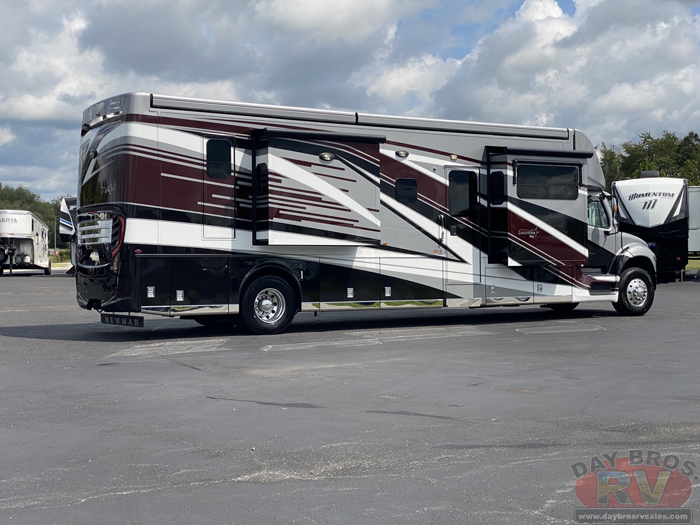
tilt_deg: -1.6
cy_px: 262
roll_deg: -1.2
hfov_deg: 36.8
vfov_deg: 28.0
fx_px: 1052
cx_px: 350
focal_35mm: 52
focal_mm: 6
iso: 20
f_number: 2
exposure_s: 1/2283
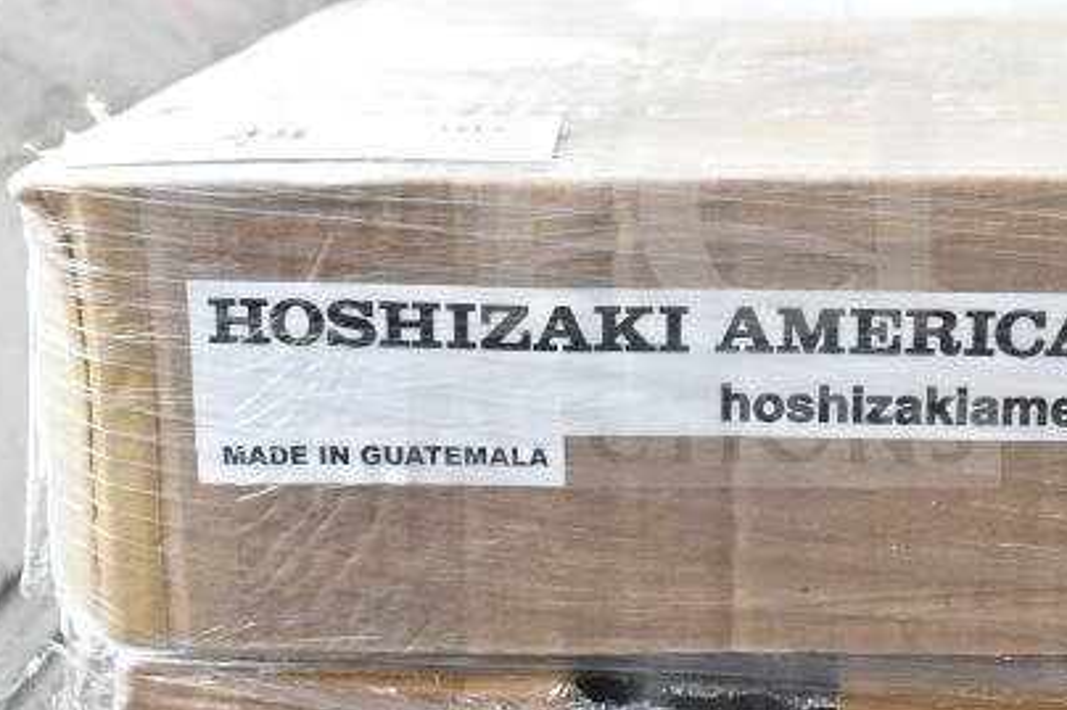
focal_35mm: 66
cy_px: 278
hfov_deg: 30.4
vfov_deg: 20.6
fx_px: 1948
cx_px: 703
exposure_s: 1/200
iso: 1600
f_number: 7.1
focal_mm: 29
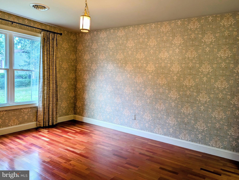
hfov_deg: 71.5
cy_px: 90
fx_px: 166
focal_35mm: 24
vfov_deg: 57.0
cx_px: 120
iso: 50
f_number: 1.68
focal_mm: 6.9
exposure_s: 1/60
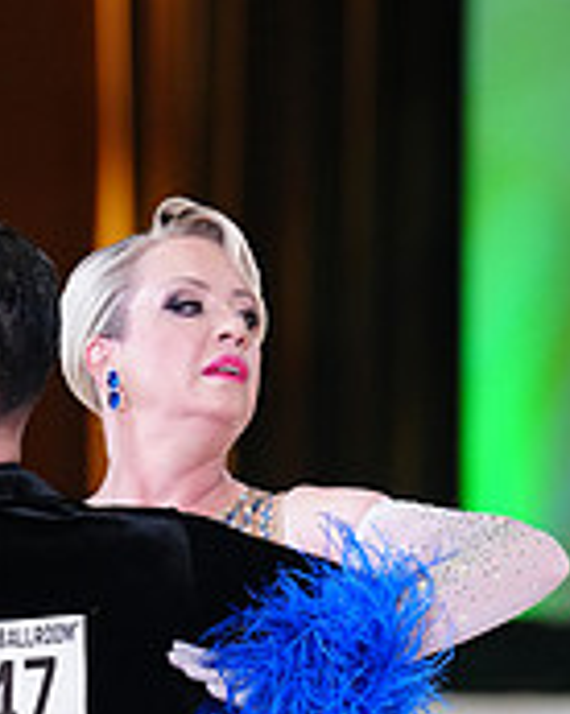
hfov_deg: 3.3
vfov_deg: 4.1
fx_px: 9844
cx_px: -48
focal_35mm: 466
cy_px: 1028
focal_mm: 148
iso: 2000
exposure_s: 1/400
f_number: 2.8
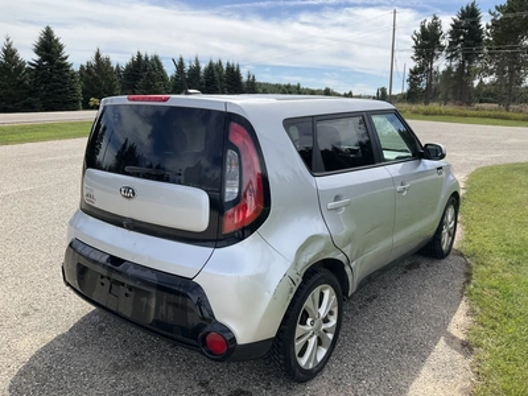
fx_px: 442
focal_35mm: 29
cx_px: 264
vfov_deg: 48.2
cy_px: 198
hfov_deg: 61.7
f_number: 1.8
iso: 25
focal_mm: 3
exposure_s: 1/1451
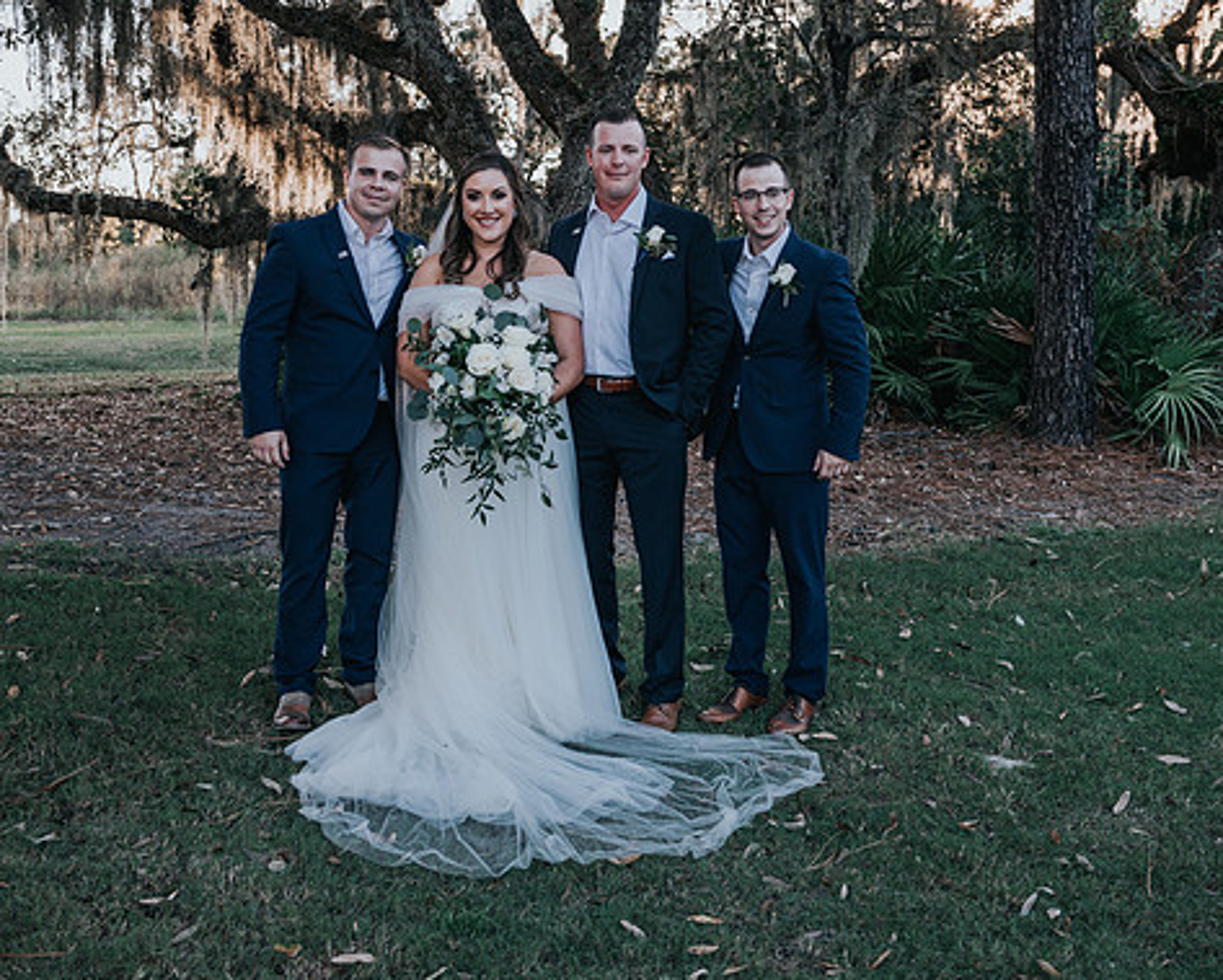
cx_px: 584
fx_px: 1666
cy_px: 490
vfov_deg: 32.8
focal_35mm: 46
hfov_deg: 40.3
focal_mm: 40
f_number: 4.5
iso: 200
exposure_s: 1/400
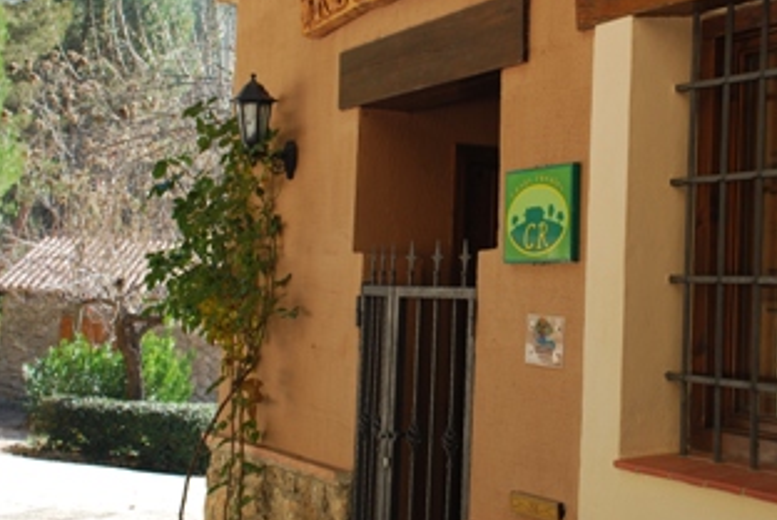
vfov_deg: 19.7
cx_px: 456
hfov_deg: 29.1
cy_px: 179
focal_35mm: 69
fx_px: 1491
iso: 200
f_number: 5.6
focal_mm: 32
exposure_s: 1/125
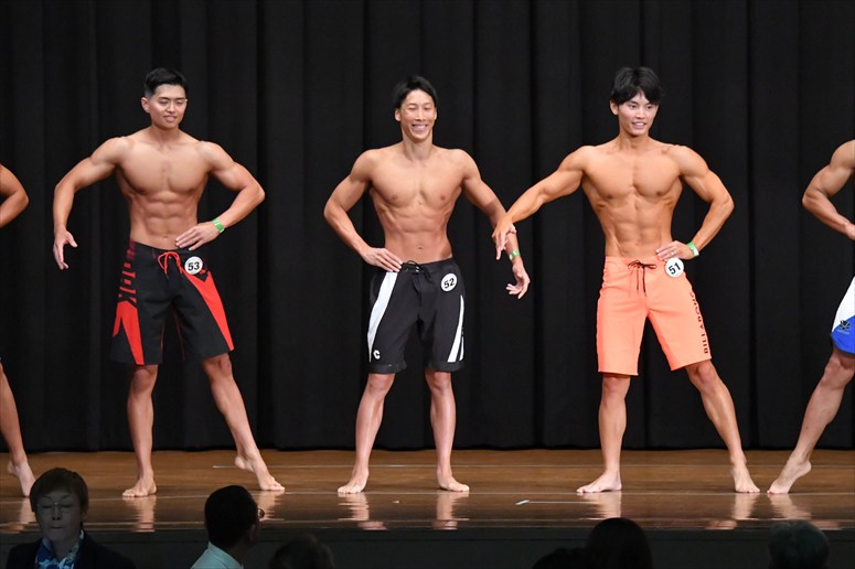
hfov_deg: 10.2
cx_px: 428
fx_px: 4795
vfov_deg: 6.8
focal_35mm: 202
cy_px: 284
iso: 8000
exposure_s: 1/400
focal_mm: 135
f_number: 5.6
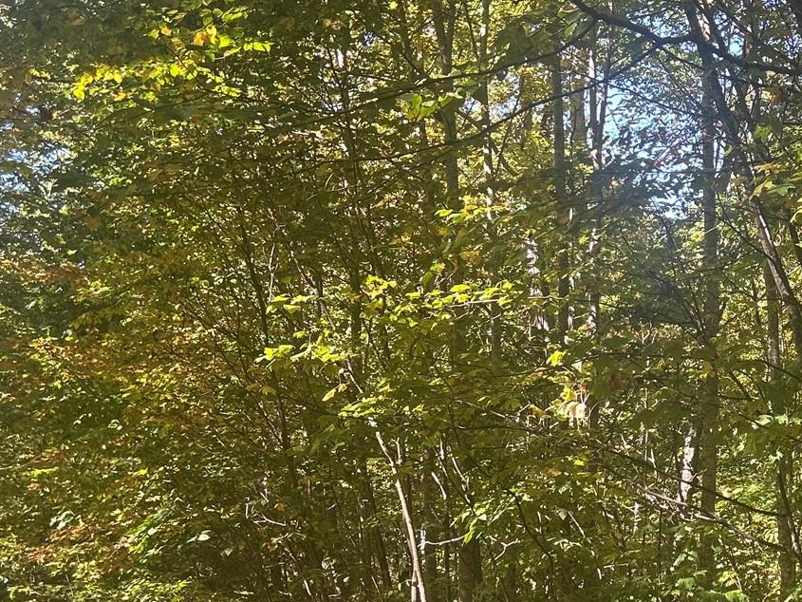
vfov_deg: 23.2
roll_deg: +0.4
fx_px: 1460
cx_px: 706
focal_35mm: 63
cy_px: 365
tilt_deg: +1.0
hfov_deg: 29.6
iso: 40
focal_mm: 5.7
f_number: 1.5
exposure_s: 1/169
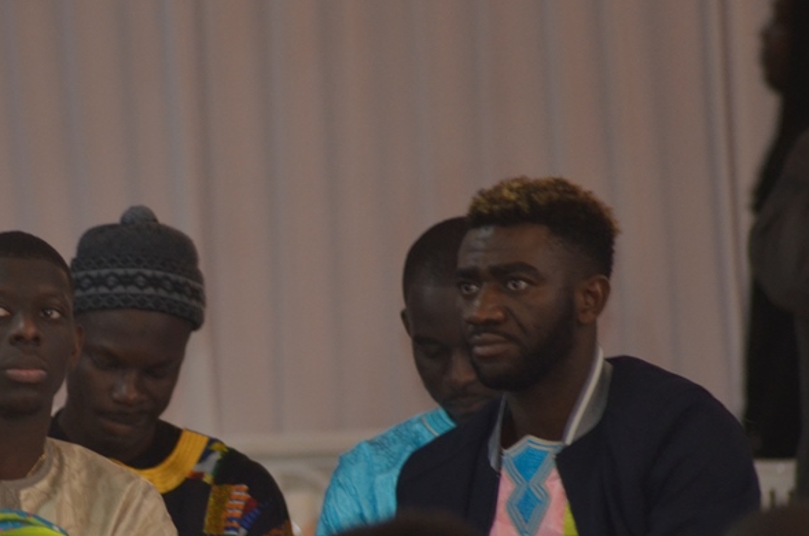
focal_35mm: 782
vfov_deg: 1.8
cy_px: 350
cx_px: 158
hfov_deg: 2.6
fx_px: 17535
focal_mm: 300
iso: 640
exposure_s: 1/50
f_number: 5.6
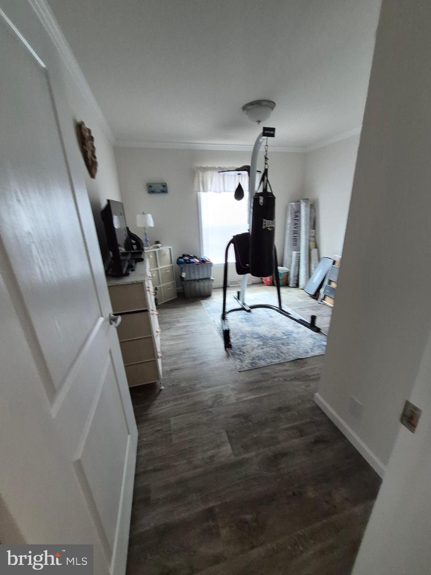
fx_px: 216
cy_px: 288
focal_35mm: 13
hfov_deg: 89.9
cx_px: 216
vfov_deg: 106.2
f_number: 2.2
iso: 640
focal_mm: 1.74
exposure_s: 1/60
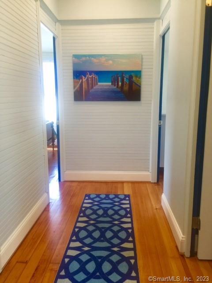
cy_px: 142
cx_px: 106
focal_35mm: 29
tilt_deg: -8.8
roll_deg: -0.4
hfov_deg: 48.2
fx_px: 237
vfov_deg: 61.7
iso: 32
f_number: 2.2
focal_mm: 4.15
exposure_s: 1/15
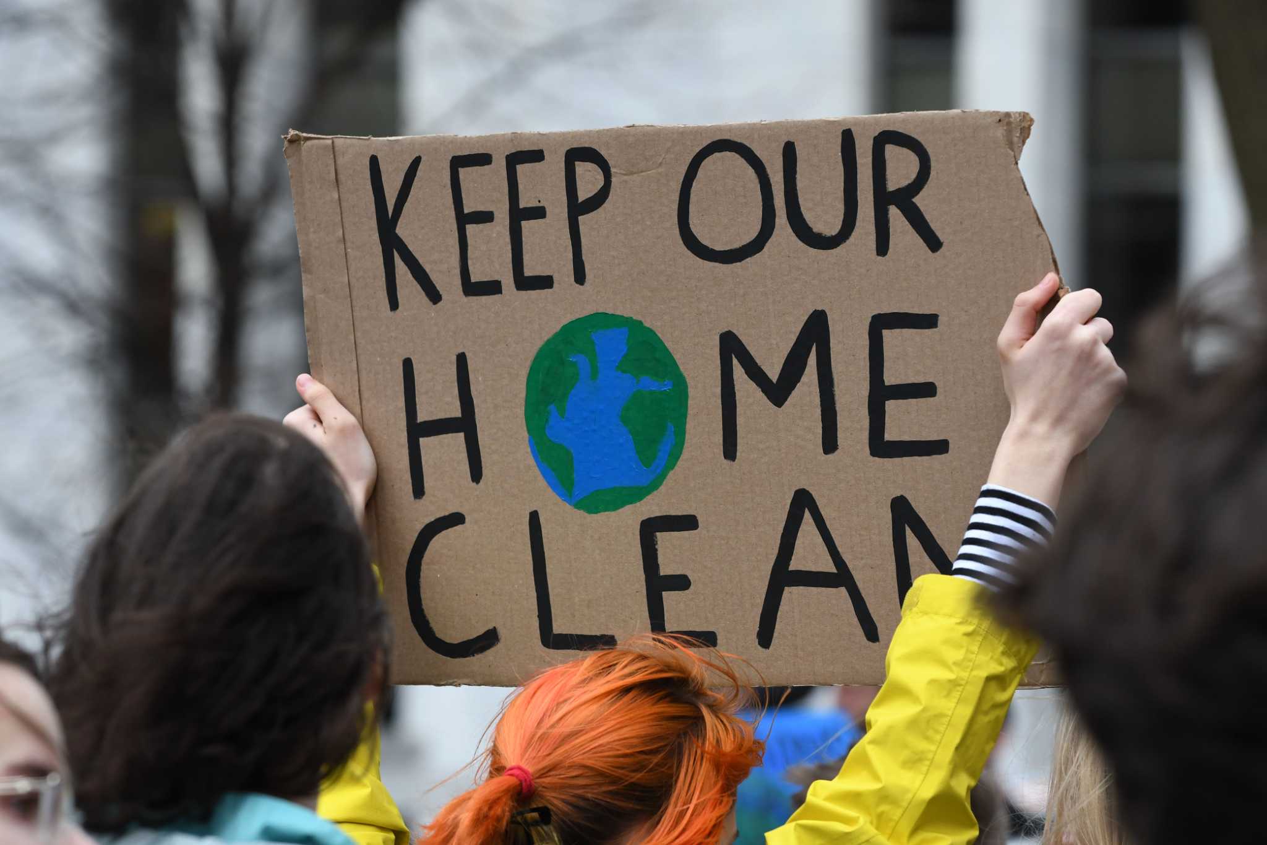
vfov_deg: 5.9
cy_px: 422
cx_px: 634
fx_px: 8181
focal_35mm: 232
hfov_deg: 8.9
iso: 800
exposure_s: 1/400
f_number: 5
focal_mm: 155
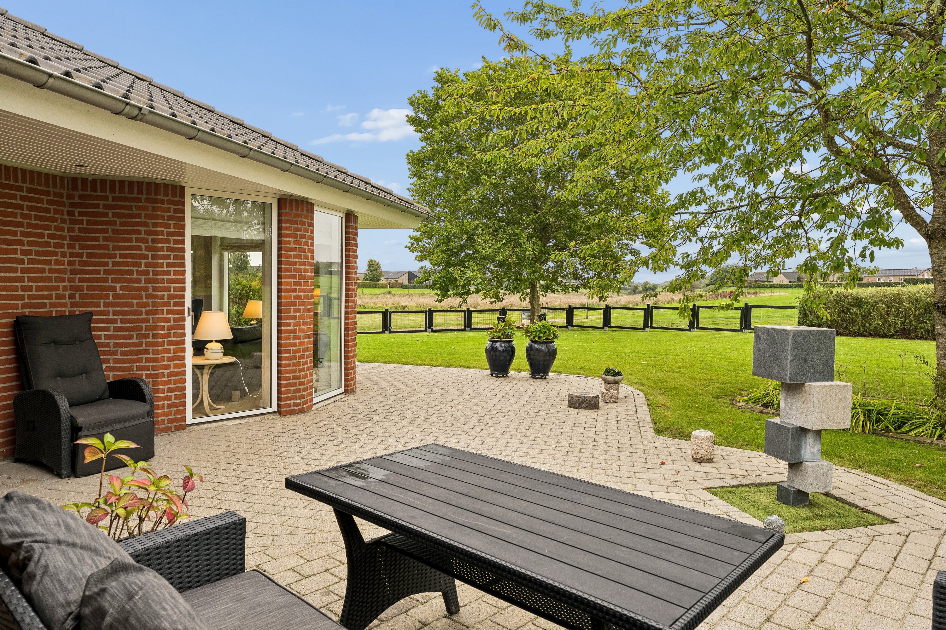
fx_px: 617
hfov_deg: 74.9
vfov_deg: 54.1
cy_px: 315
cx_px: 473
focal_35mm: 24
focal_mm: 23.5
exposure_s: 1/100
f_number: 8
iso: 800
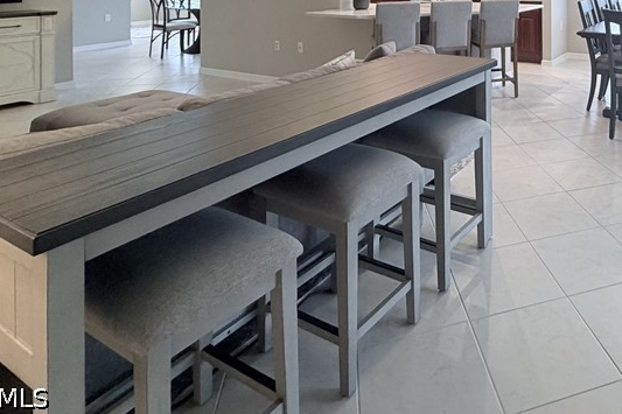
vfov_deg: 39.0
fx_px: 484
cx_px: 499
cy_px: -30
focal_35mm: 28
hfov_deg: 60.1
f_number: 2.2
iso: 200
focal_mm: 2.22
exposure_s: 1/60
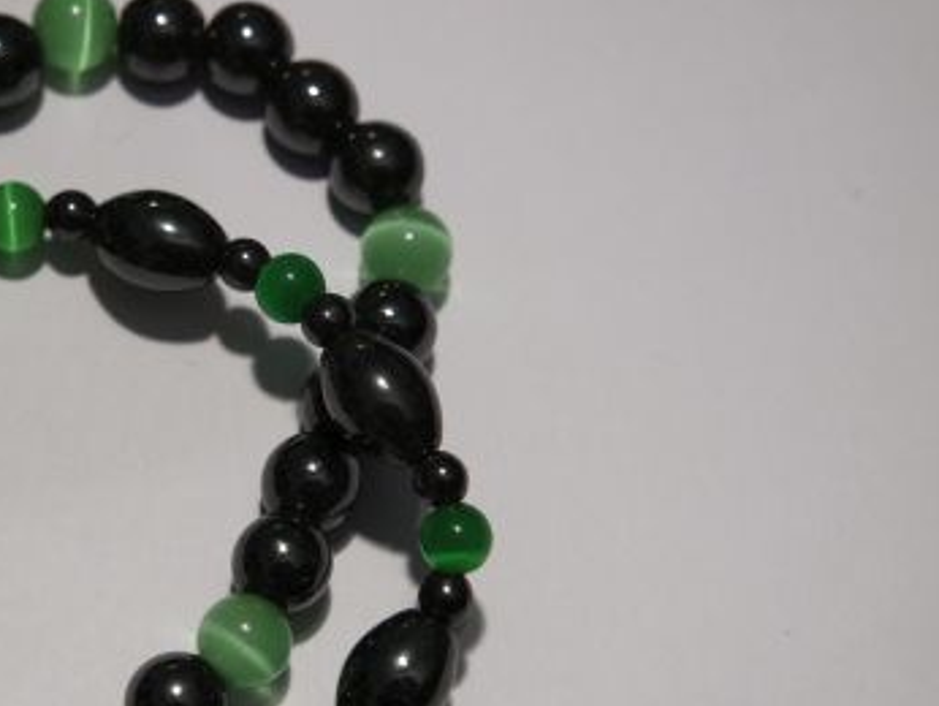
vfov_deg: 14.8
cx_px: 149
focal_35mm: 100
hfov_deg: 19.4
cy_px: 475
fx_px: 2715
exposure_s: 1/60
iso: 800
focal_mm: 39
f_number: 5
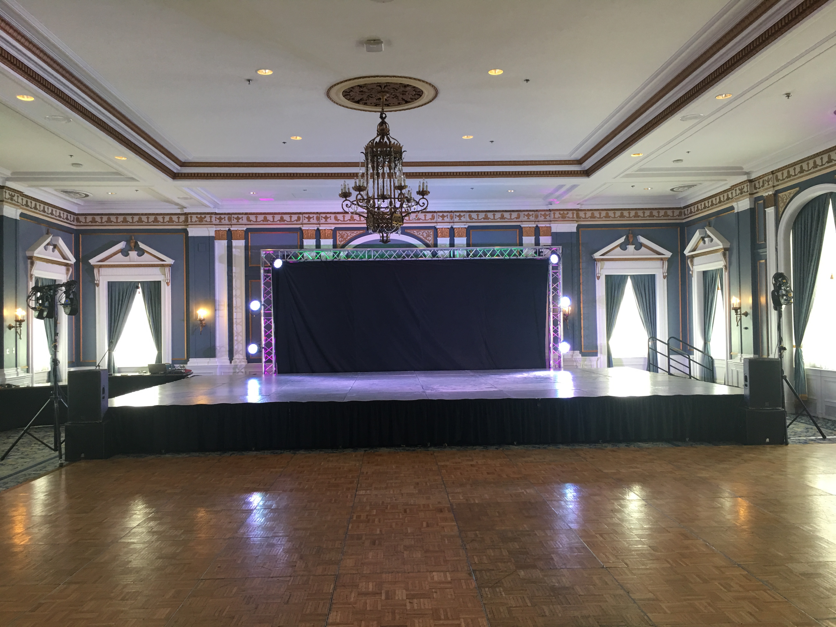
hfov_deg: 61.7
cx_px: 418
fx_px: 700
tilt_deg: +2.0
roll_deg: -0.3
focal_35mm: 29
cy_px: 314
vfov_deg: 48.2
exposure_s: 1/30
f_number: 2.2
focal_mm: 4.15
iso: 40
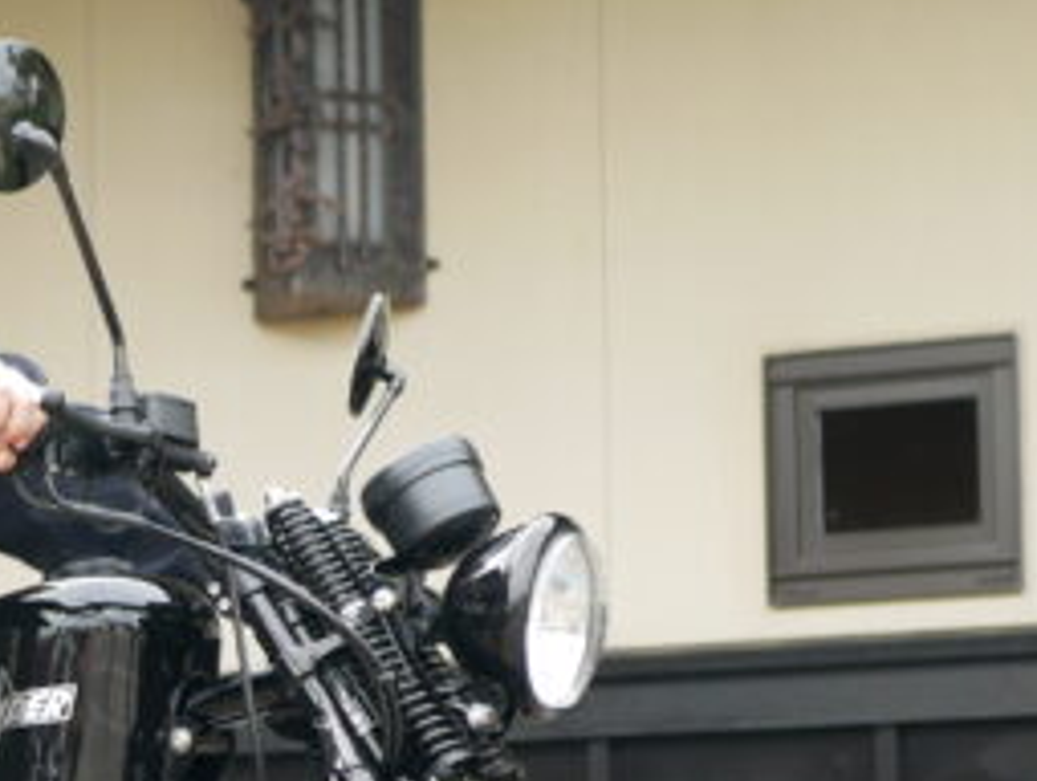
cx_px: 53
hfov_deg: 13.4
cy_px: 663
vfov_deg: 10.2
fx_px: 4350
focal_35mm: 145
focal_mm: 25
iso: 200
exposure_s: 1/200
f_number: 2.5
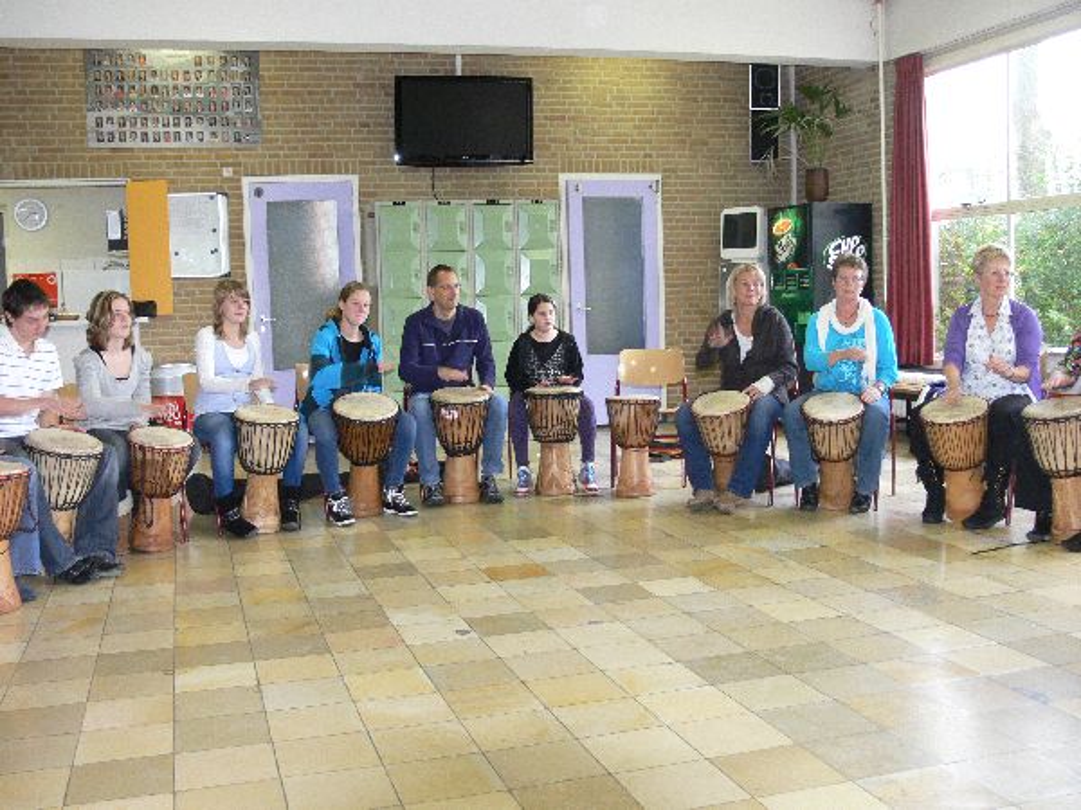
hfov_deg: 49.0
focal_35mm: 38
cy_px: 405
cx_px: 540
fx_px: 1187
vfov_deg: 37.7
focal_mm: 8
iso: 250
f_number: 2.8
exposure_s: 1/30
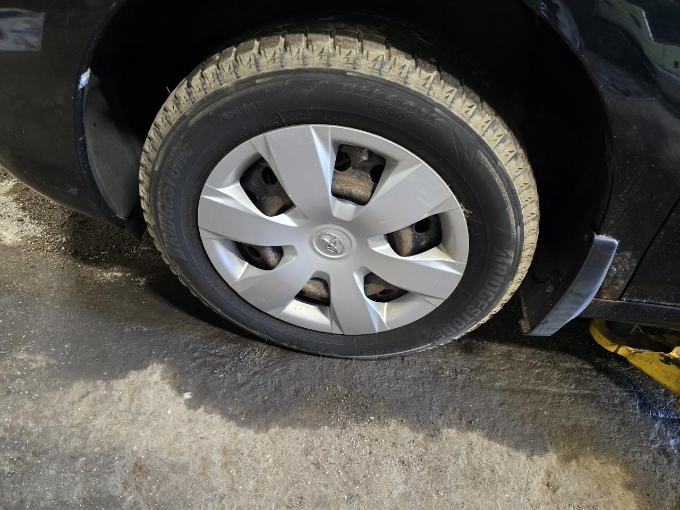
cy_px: 255
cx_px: 340
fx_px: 452
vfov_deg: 58.9
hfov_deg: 73.9
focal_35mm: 23
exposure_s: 1/60
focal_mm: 6.3
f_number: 1.7
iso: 800
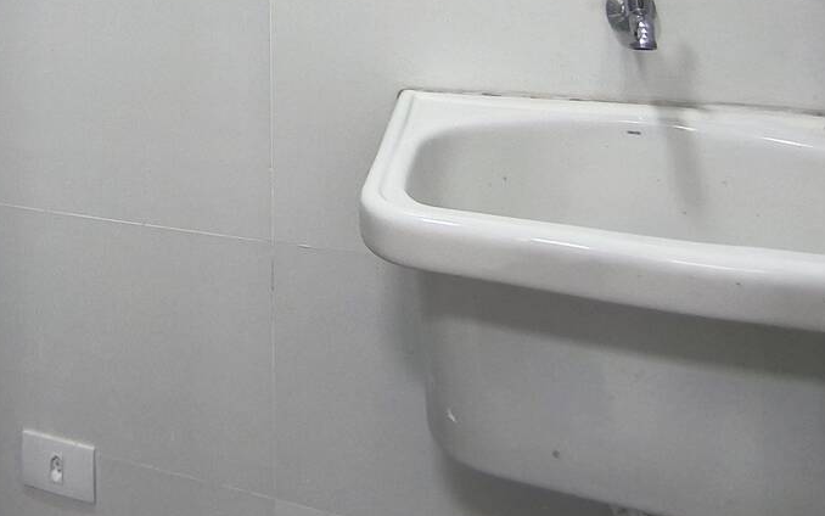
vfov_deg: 30.2
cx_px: 200
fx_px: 810
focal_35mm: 36
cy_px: -100
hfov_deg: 51.5
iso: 200
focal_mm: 1.65
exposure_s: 1/30
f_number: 2.2
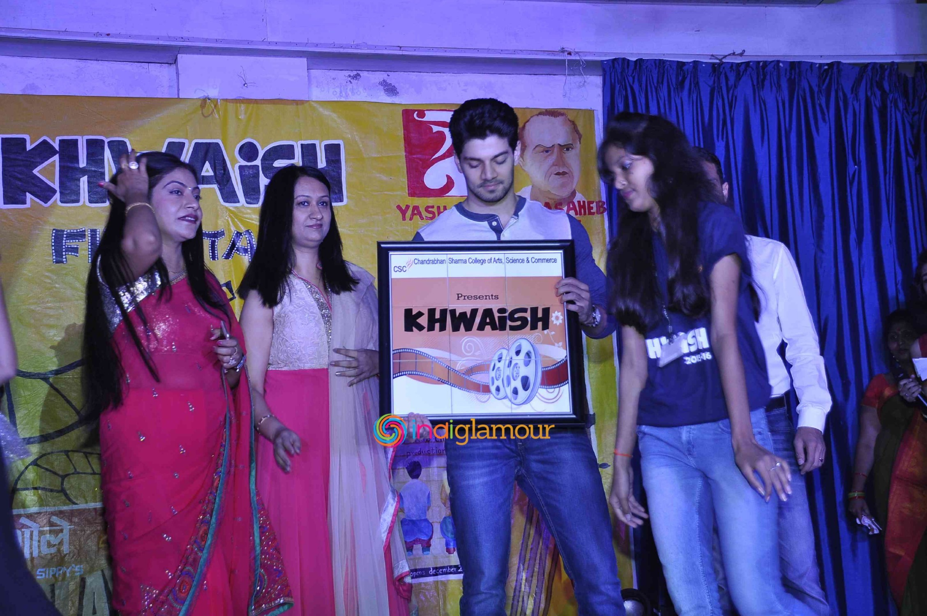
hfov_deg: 28.1
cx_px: 464
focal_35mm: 72
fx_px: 1852
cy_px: 308
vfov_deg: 18.9
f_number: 5.6
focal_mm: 48
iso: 400
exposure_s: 1/100
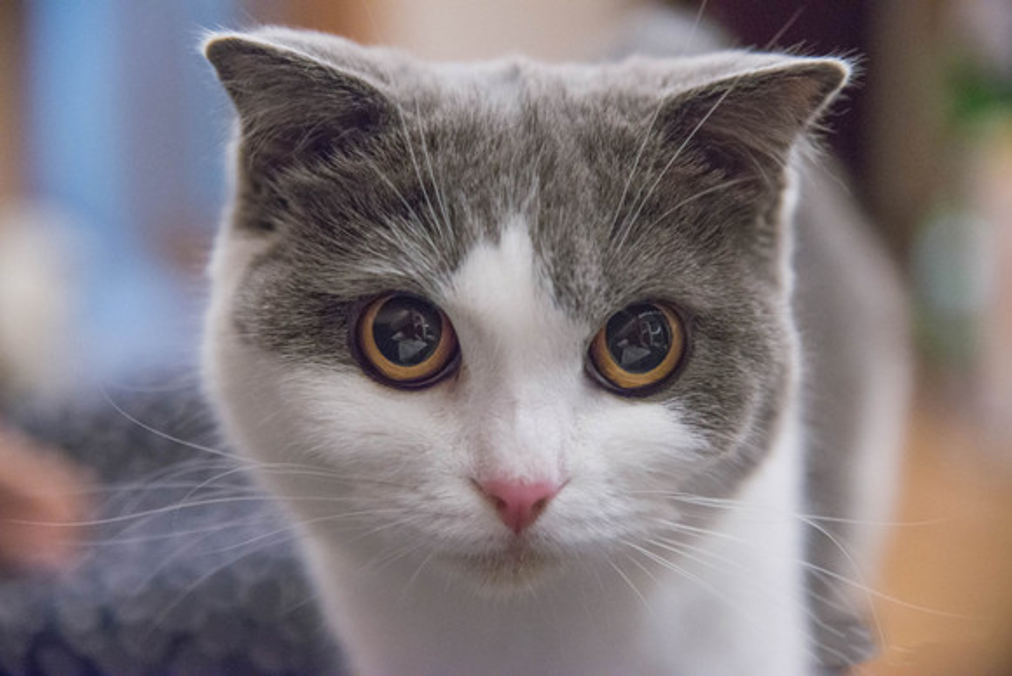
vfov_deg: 14.9
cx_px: 506
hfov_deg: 22.1
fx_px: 2587
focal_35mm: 92
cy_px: 338
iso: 10159
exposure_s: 1/100
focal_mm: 92
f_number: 4
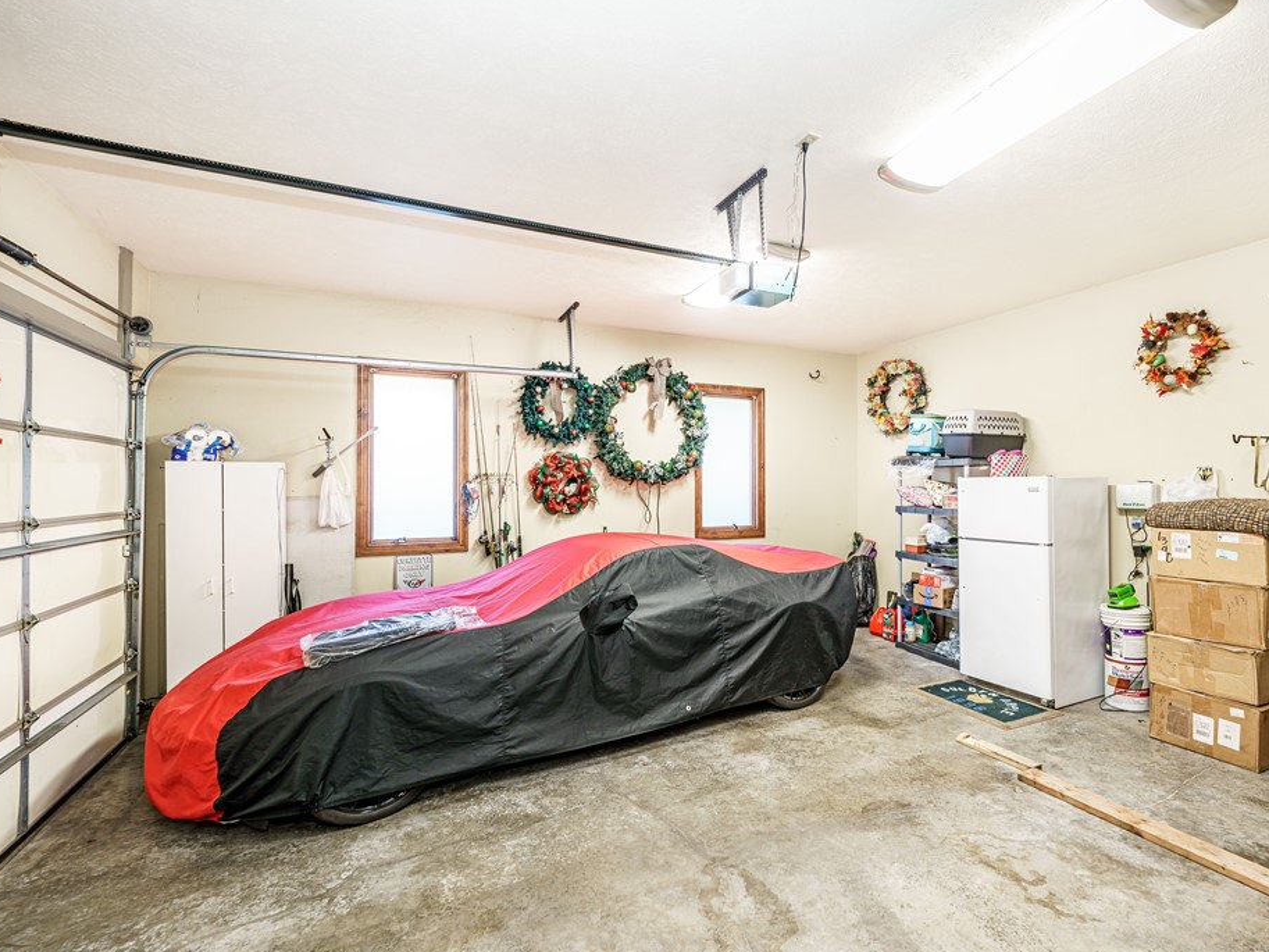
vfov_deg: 78.1
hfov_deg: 94.0
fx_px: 587
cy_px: 484
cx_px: 712
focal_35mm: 16
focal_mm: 14
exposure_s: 1/4
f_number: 7.1
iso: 200
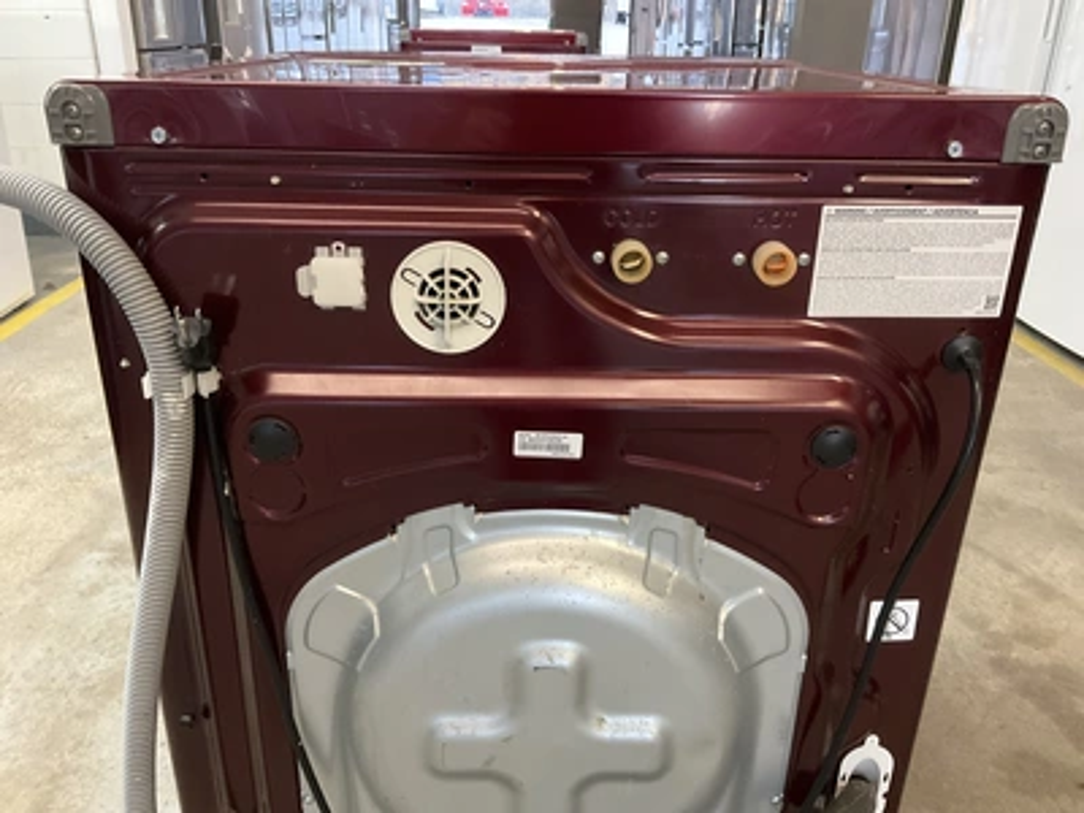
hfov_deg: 61.7
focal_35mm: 29
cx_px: 542
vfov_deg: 48.2
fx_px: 908
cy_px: 406
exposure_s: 1/30
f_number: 1.8
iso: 400
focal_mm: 3
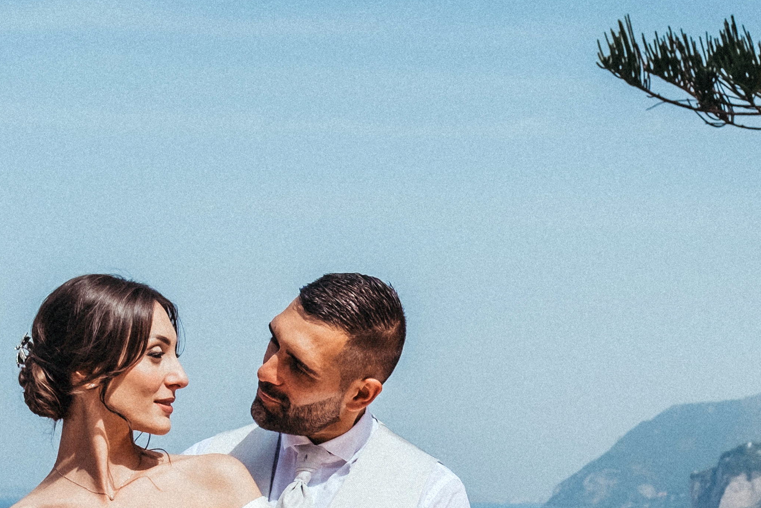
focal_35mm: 105
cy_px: 449
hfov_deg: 19.3
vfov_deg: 12.9
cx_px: 576
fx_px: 2219
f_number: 4.5
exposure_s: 1/2000
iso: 200
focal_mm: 23
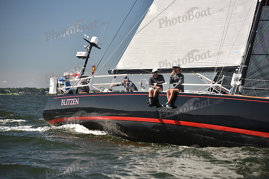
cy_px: 90
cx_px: 134
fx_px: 867
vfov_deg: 11.8
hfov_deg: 17.6
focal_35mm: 116
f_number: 3.5
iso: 250
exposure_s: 1/1000
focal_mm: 116
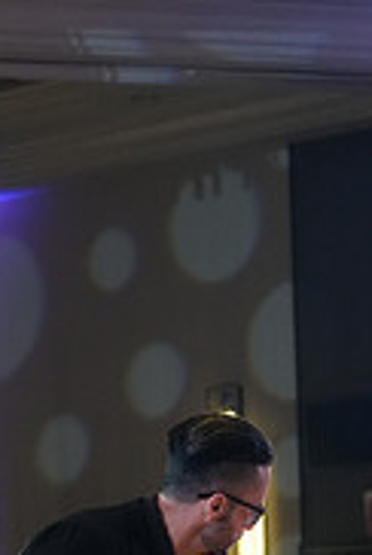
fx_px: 5157
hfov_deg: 4.1
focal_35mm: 334
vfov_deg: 6.1
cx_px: 258
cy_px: 772
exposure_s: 1/500
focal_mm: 105
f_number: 4.5
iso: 3200
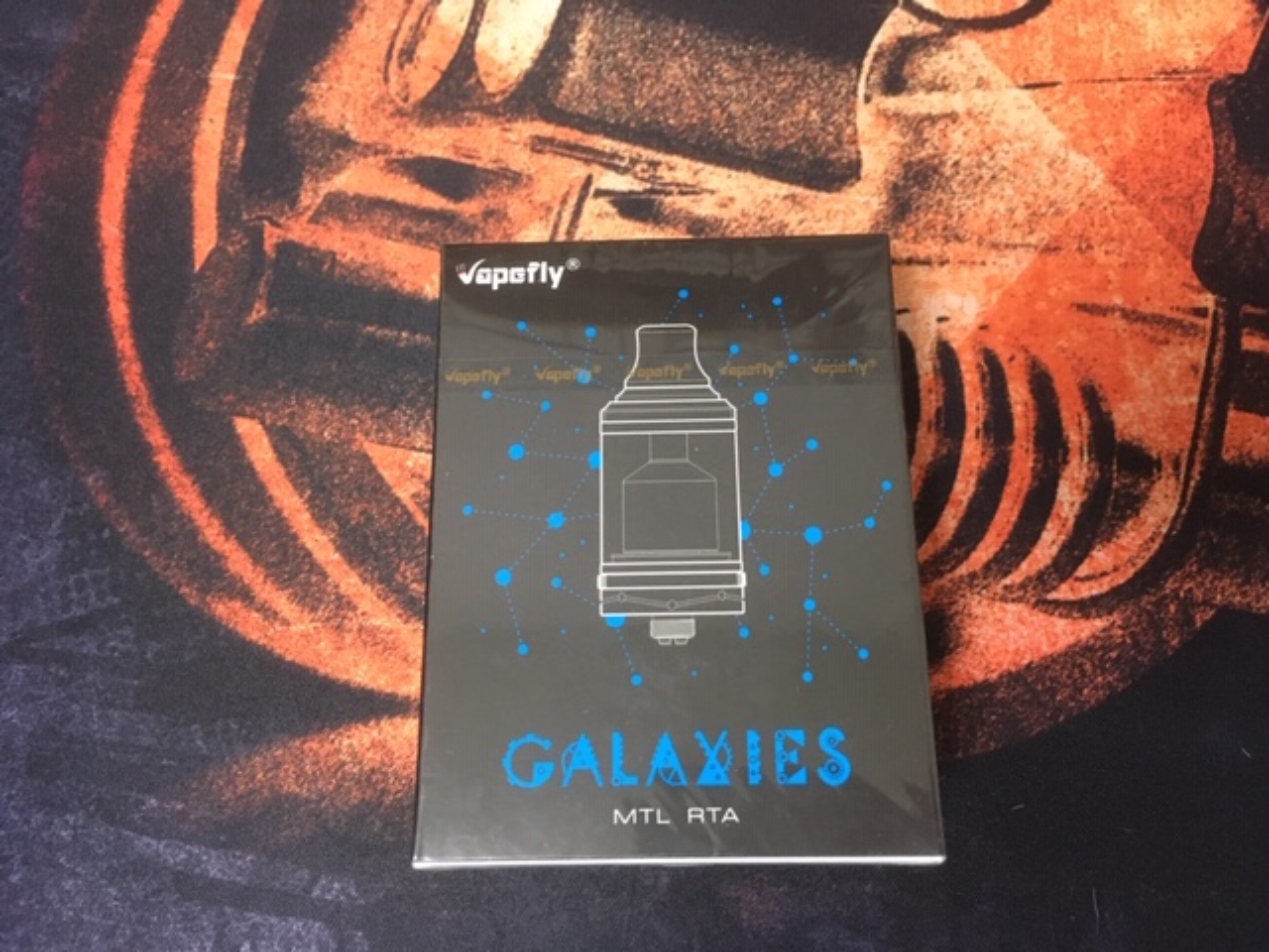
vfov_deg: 48.2
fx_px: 1063
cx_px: 634
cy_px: 476
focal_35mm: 29
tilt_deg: -72.8
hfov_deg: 61.7
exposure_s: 1/20
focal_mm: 4.15
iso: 200
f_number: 2.2
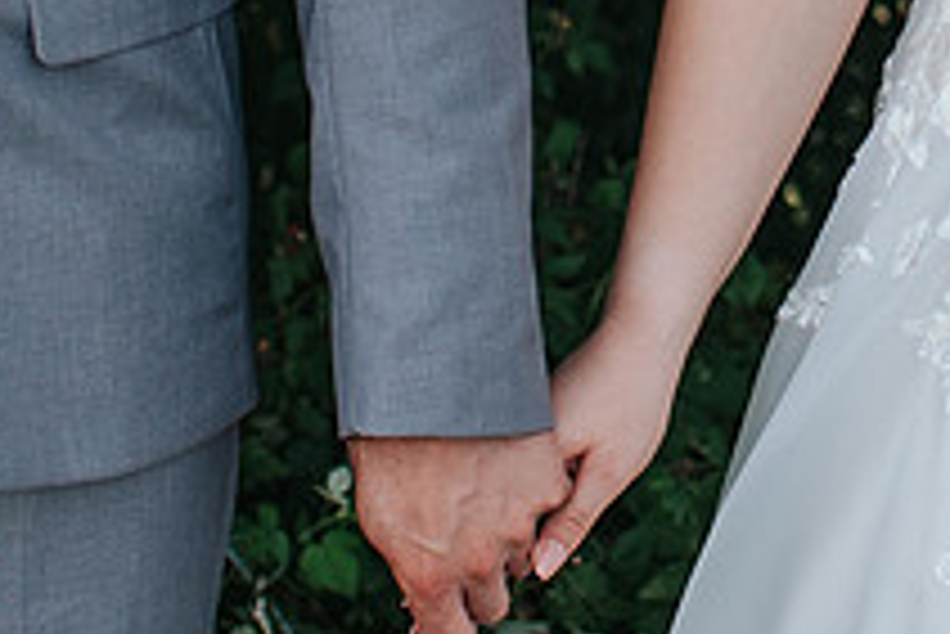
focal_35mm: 231
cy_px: -575
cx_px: 799
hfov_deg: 8.9
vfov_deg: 5.8
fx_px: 6100
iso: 140
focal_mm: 35
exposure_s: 1/500
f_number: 2.8
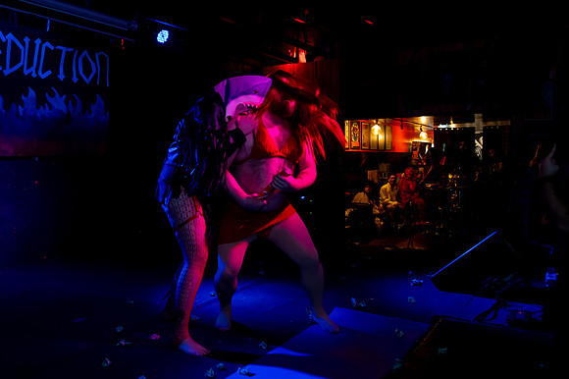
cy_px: 162
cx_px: 220
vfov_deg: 43.3
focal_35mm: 30
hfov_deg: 61.1
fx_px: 476
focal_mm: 24
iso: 5000
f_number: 4
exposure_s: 1/100
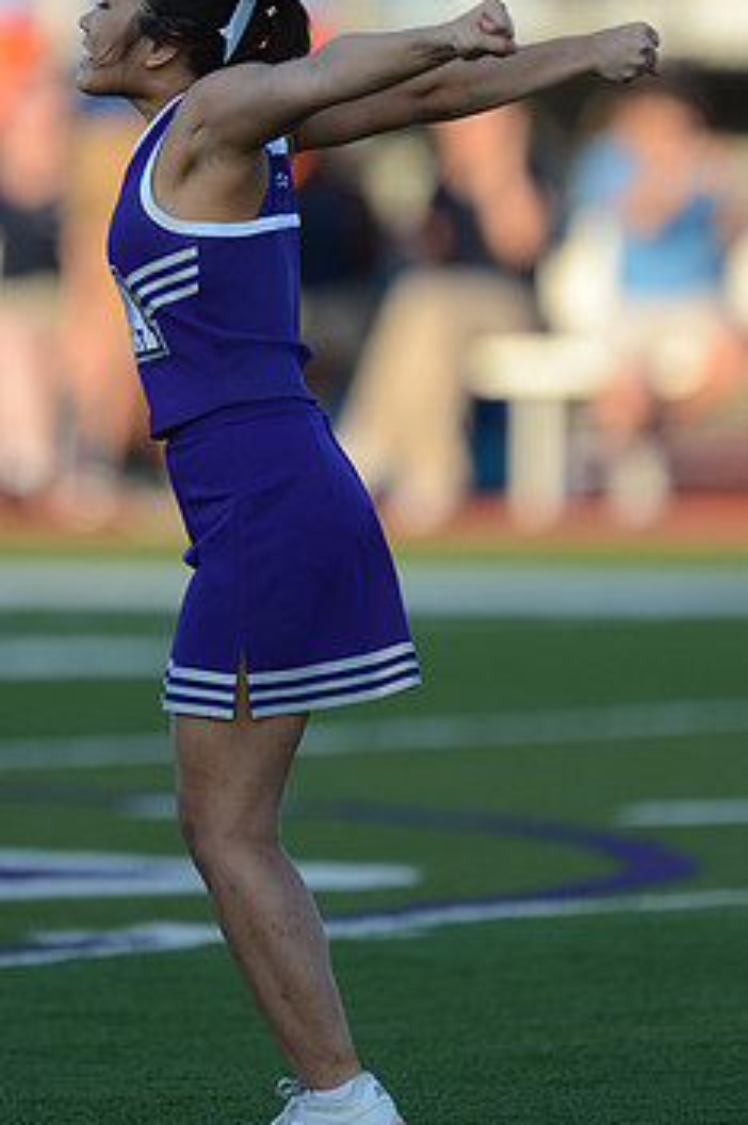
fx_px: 21983
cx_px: 275
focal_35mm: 704
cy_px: 483
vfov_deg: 2.9
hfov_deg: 1.9
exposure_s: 1/2500
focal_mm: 550
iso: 800
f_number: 4
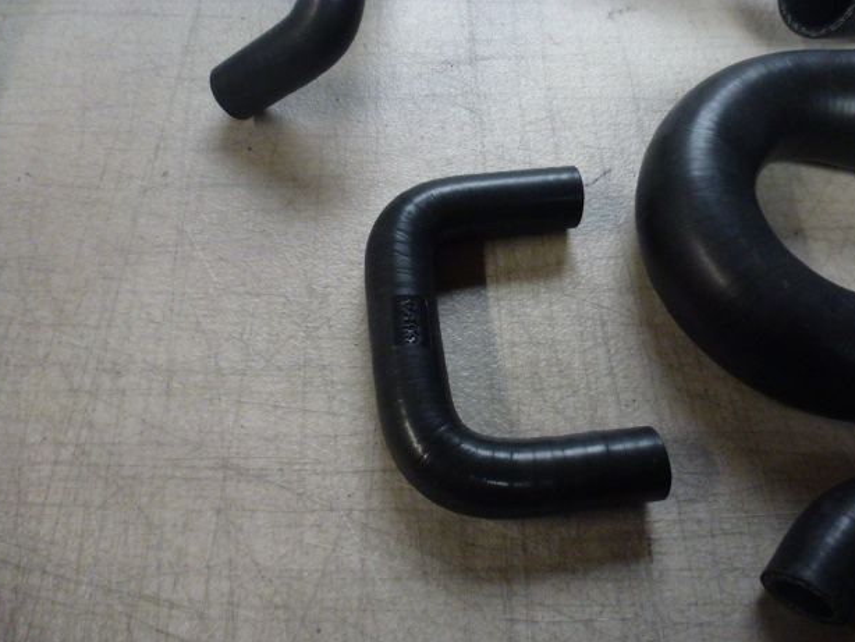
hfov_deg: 69.4
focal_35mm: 25
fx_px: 618
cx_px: 430
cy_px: 333
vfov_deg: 54.9
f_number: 3.3
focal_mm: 4.3
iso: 400
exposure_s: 1/60
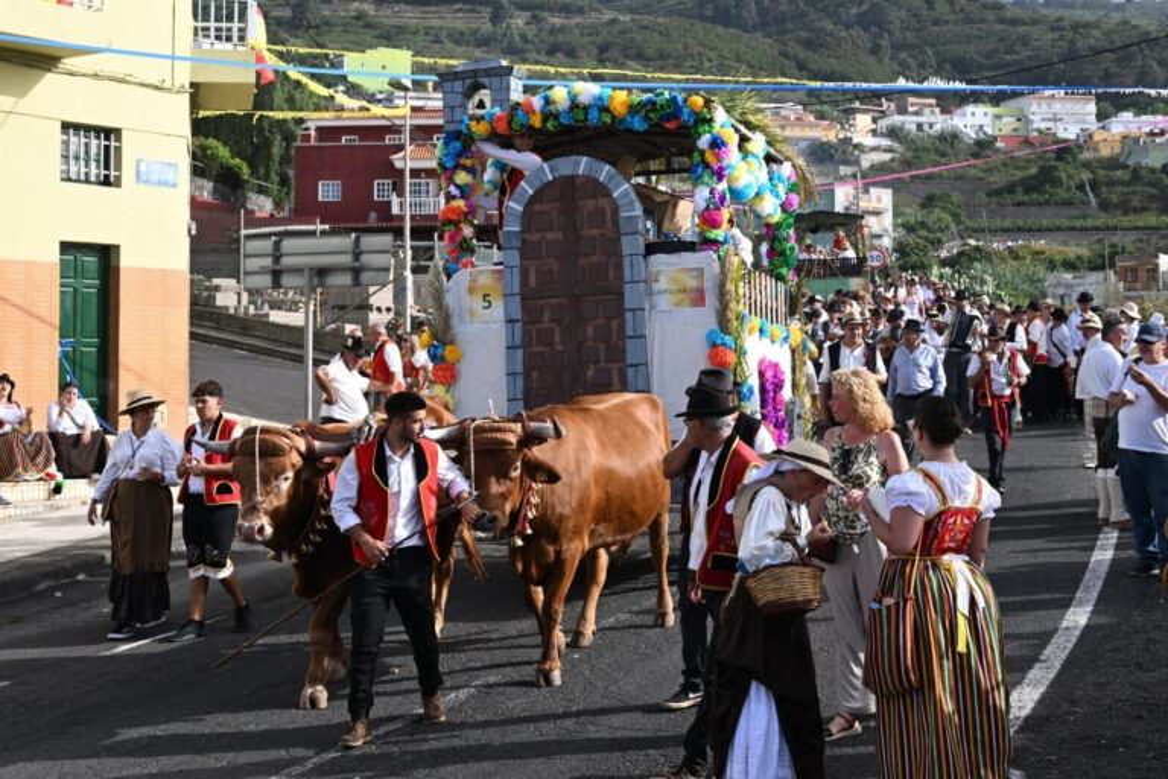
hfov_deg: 48.5
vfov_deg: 33.4
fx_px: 1298
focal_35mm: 40
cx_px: 584
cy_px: 390
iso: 160
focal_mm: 40
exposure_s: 1/400
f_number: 6.3
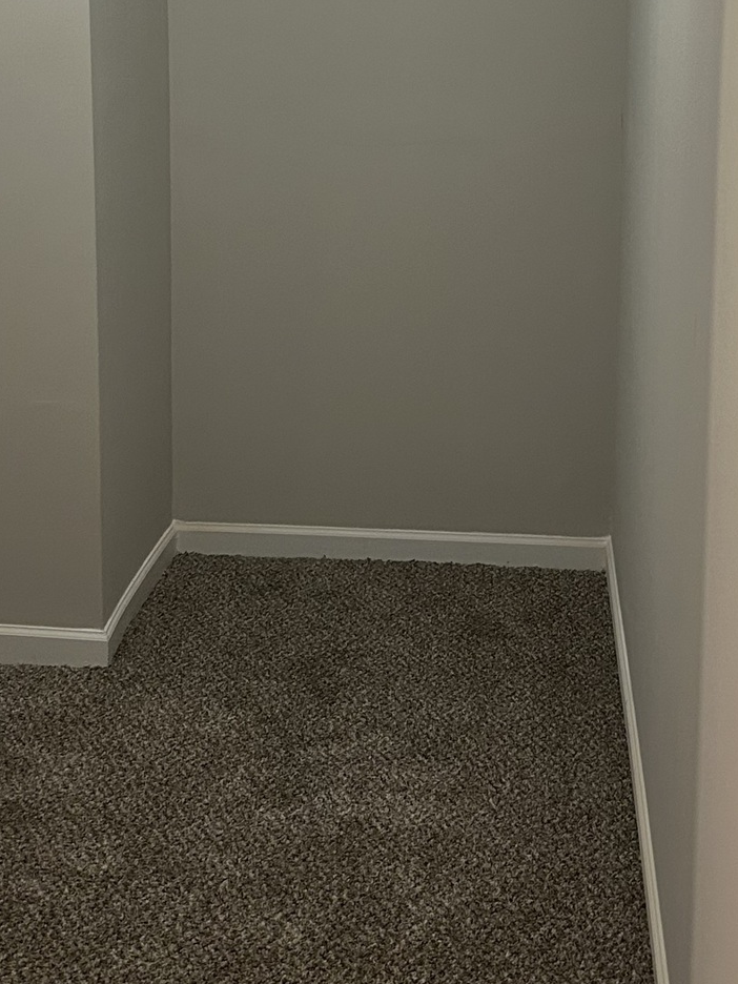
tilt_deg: -8.6
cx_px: 347
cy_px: 250
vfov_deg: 29.8
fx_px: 1819
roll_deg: -0.2
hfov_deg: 22.9
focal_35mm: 64
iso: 400
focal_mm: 5.7
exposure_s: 1/60
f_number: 1.5
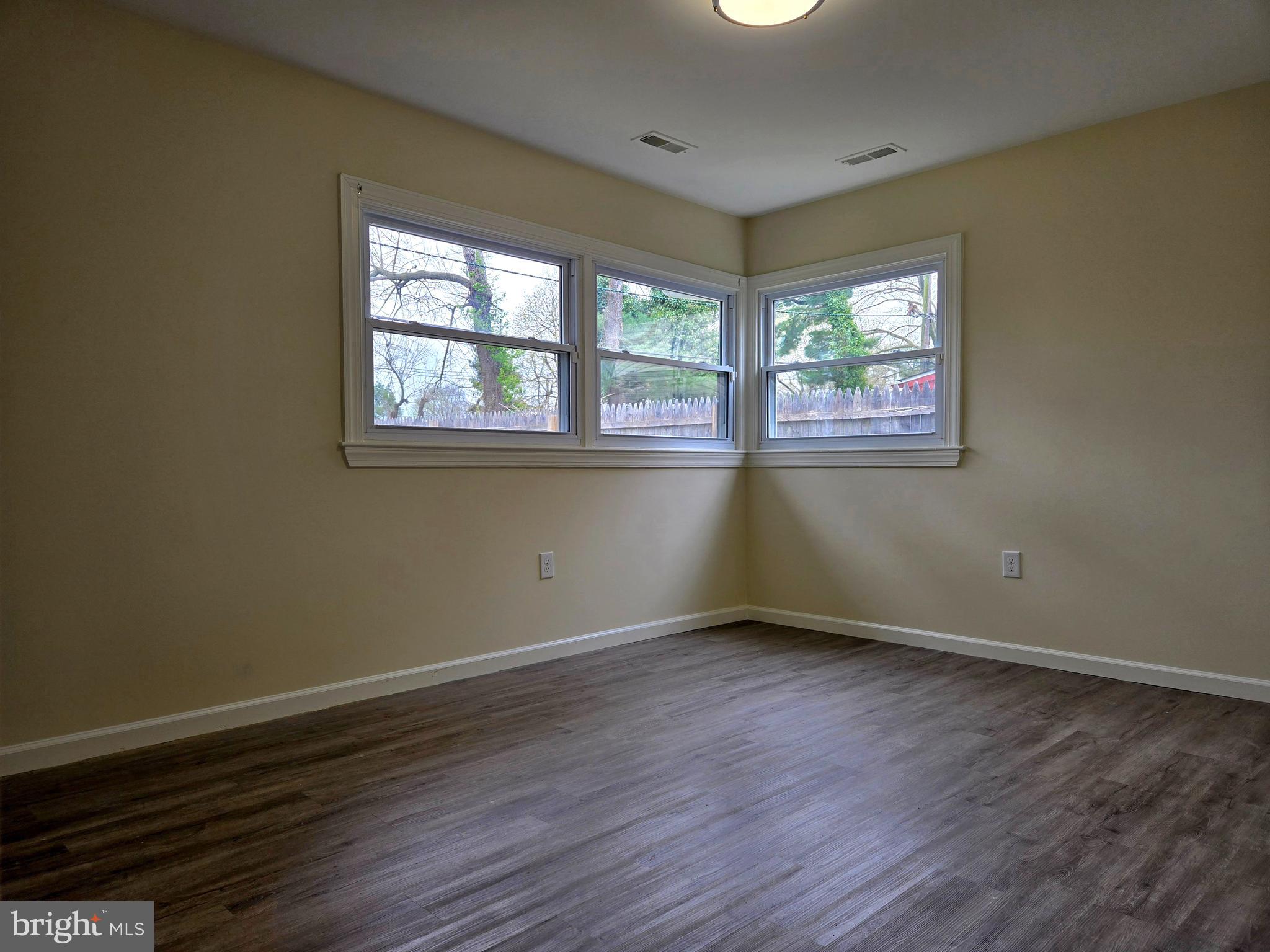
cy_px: 476
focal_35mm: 23
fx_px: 844
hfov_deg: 73.9
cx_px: 635
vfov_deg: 58.9
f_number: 1.8
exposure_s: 1/143
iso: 25
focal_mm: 5.4
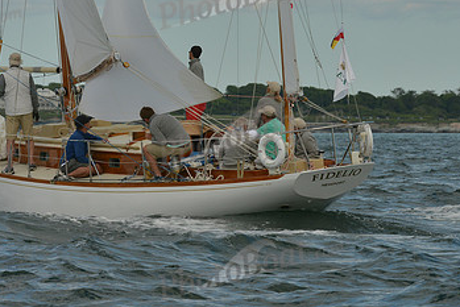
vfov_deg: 4.1
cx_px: 91
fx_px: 4244
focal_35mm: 332
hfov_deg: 6.2
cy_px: 82
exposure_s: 1/1250
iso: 400
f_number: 9
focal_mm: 200
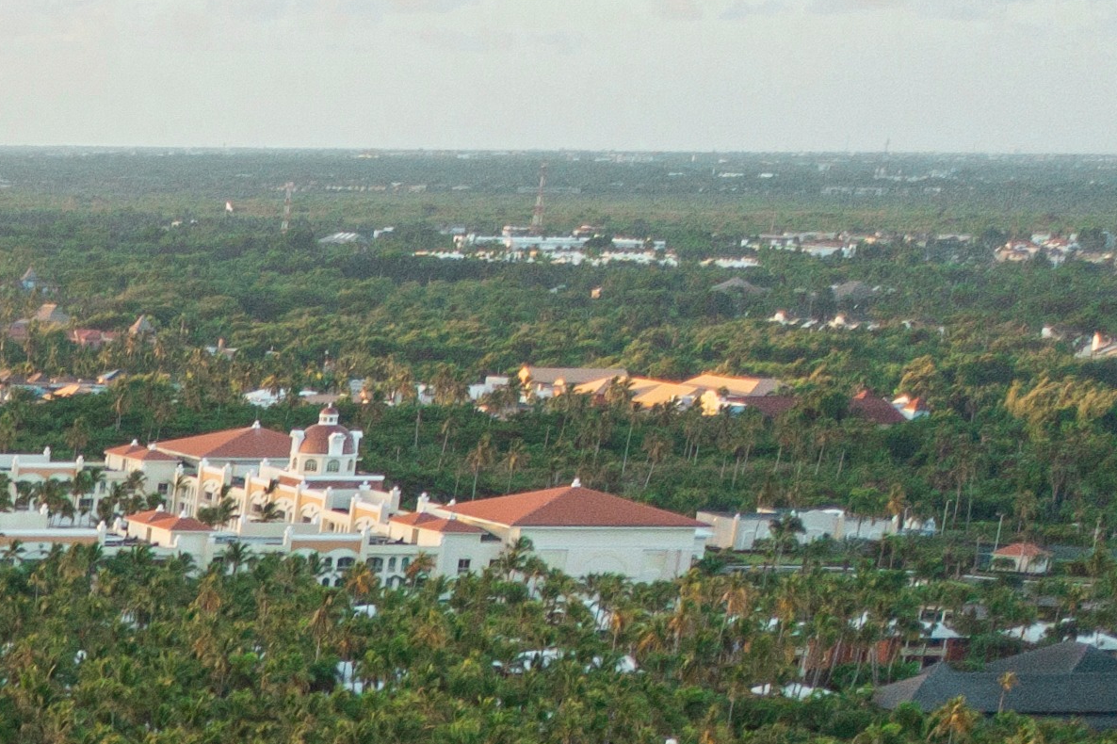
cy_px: 1689
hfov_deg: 13.5
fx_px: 4001
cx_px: -1171
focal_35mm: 129
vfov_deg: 9.6
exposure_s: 1/80
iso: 100
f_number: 2.8
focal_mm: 10.26
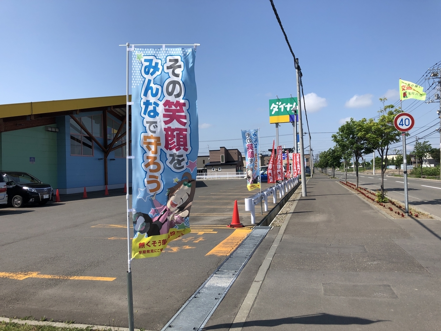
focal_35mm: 28
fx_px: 357
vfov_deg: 49.7
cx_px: 220
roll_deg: +1.2
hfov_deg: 63.4
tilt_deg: +0.4
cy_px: 166
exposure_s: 1/2315
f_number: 1.8
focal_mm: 3.99
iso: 20
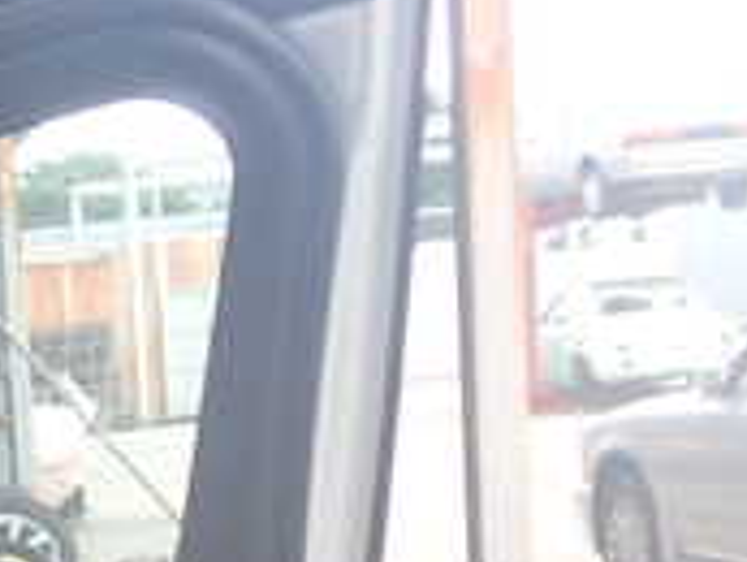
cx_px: -332
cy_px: 765
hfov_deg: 17.3
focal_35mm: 104
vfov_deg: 13.6
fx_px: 2246
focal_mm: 5.4
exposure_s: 1/125
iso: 200
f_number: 2.3
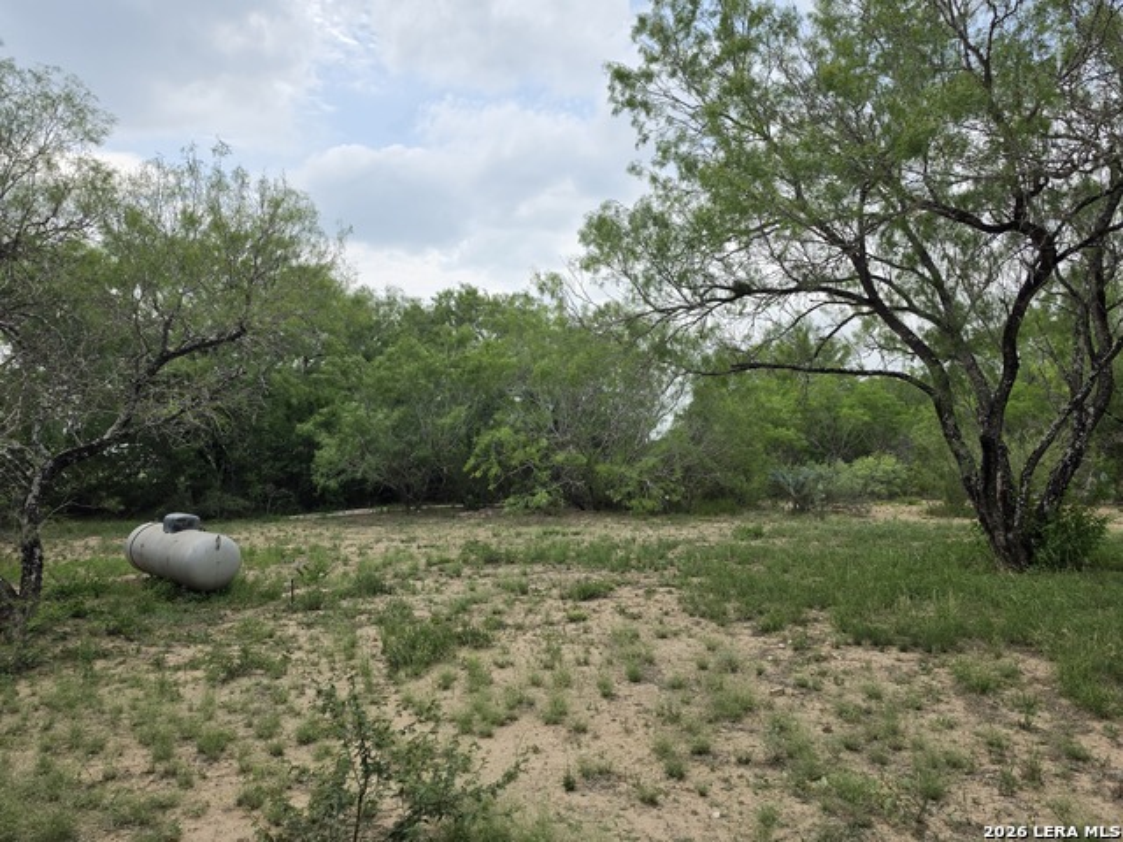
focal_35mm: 23
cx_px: 562
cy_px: 421
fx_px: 746
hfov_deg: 73.9
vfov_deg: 58.9
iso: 64
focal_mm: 6.5
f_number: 1.4
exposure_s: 1/5605
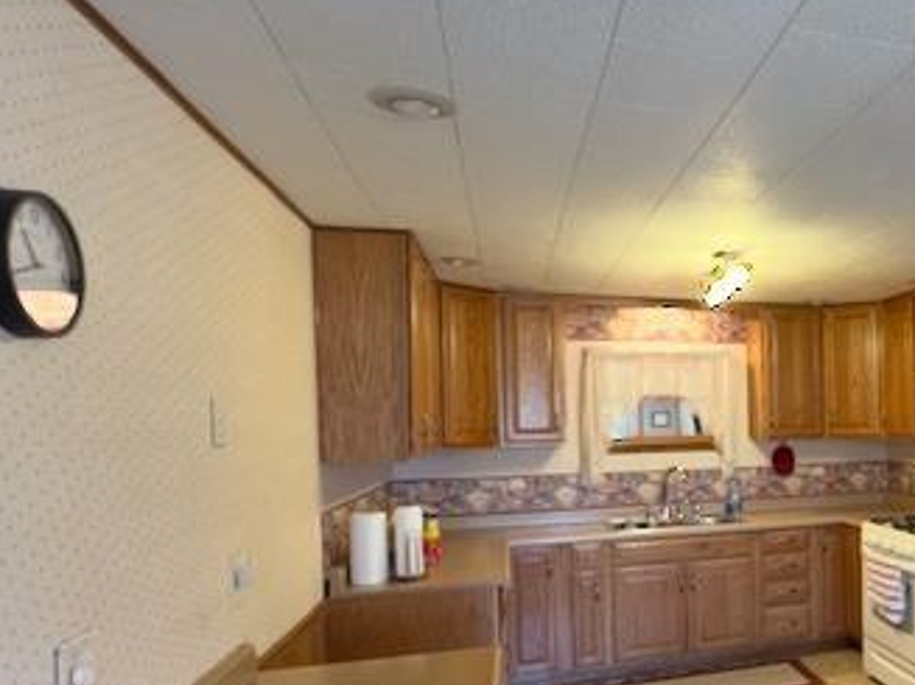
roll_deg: +0.8
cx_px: 817
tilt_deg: -0.9
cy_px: 432
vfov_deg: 46.3
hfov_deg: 52.9
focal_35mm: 30
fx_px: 793
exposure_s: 1/60
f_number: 2.2
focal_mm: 2.22
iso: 400
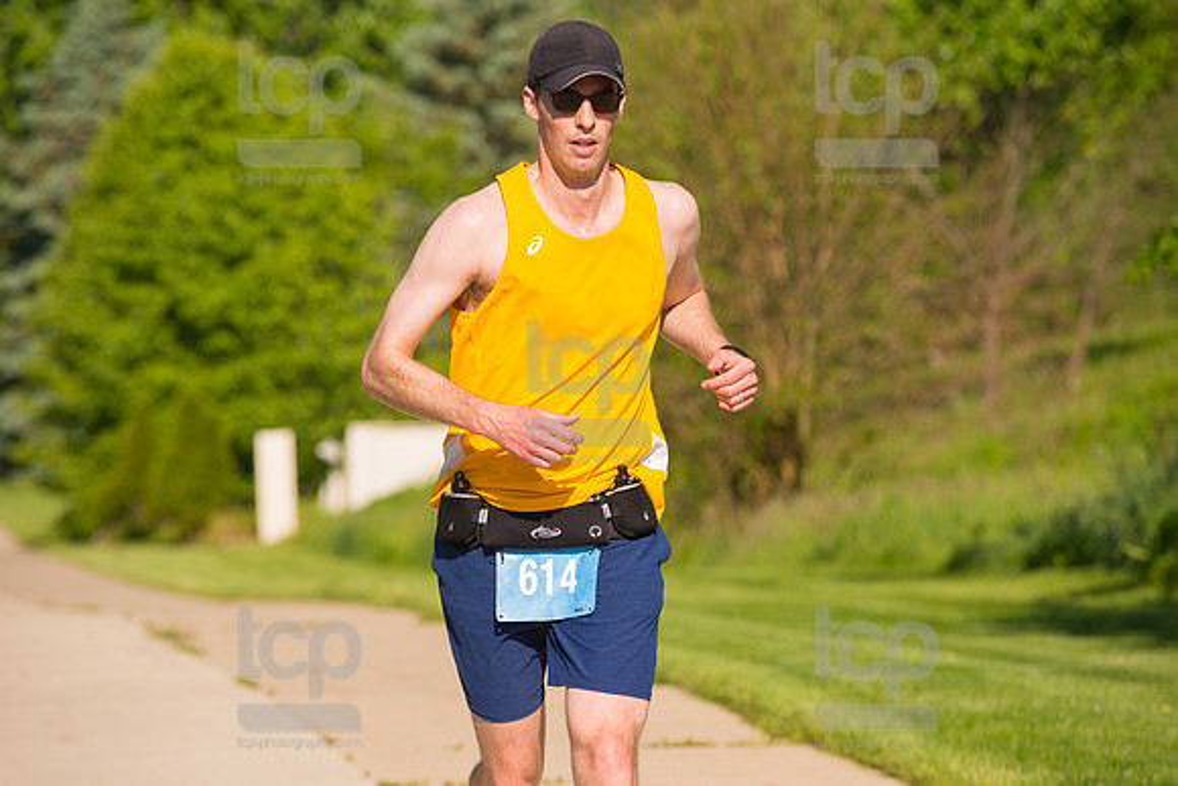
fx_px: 6546
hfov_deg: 10.3
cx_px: 589
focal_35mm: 200
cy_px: 393
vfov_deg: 6.9
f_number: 5.6
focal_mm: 200
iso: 400
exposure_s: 1/2000
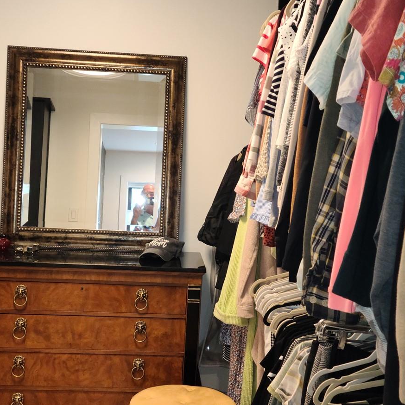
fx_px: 768
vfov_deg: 29.5
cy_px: 210
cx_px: 198
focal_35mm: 58
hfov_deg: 29.6
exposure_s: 1/30
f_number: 2
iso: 160
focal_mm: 5.9
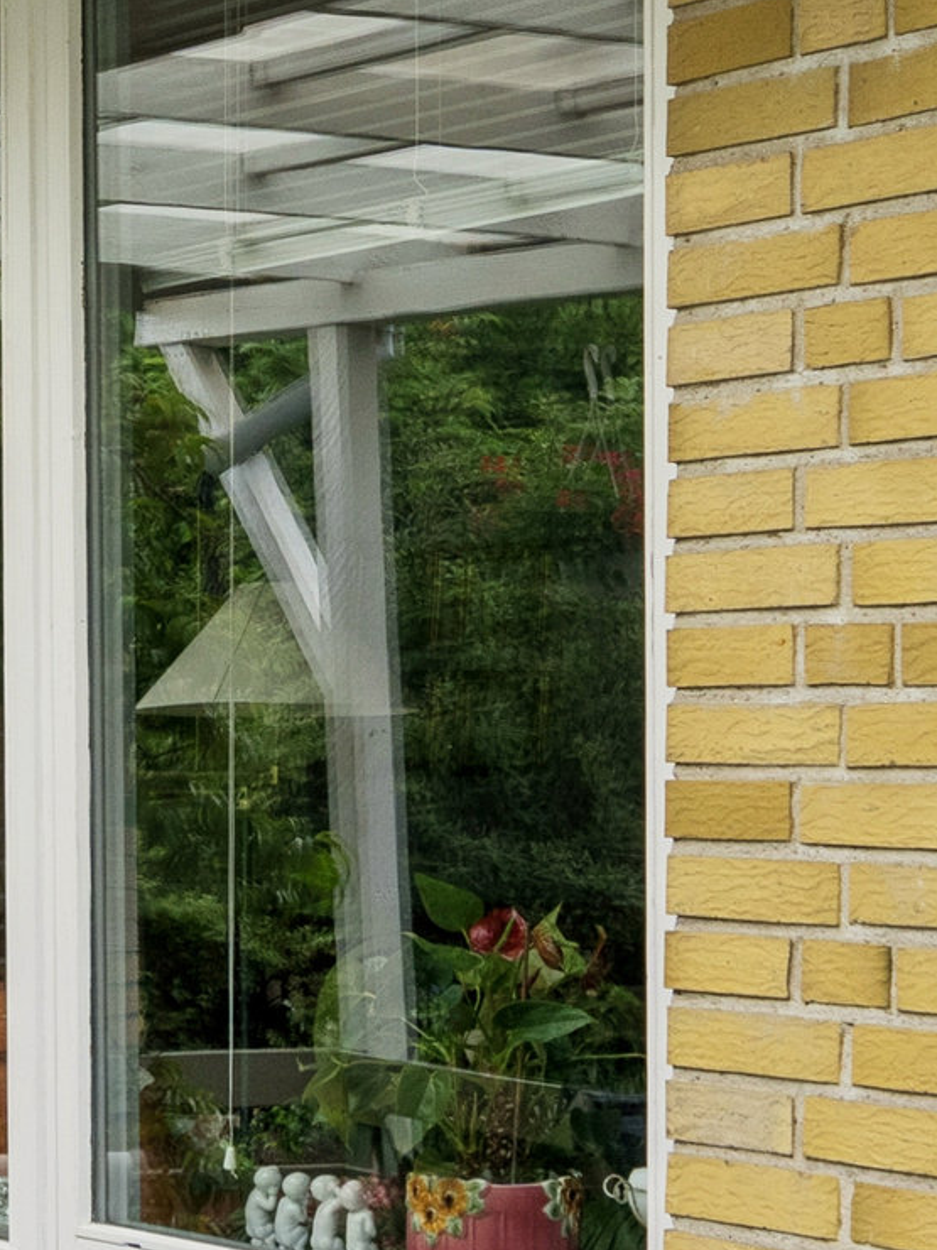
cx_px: -284
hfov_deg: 12.7
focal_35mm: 113
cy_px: 713
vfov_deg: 17.4
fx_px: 4078
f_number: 7.1
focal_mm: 29
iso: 800
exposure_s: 1/320
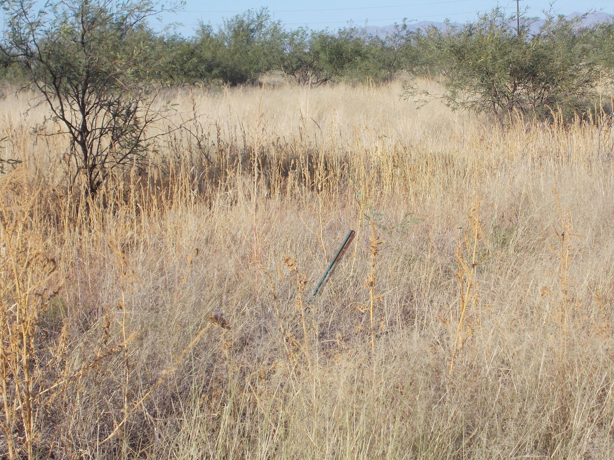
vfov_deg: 15.1
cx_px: 347
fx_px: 1738
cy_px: 180
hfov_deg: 20.0
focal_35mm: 98
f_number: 5.8
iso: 80
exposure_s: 1/320
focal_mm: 13.5
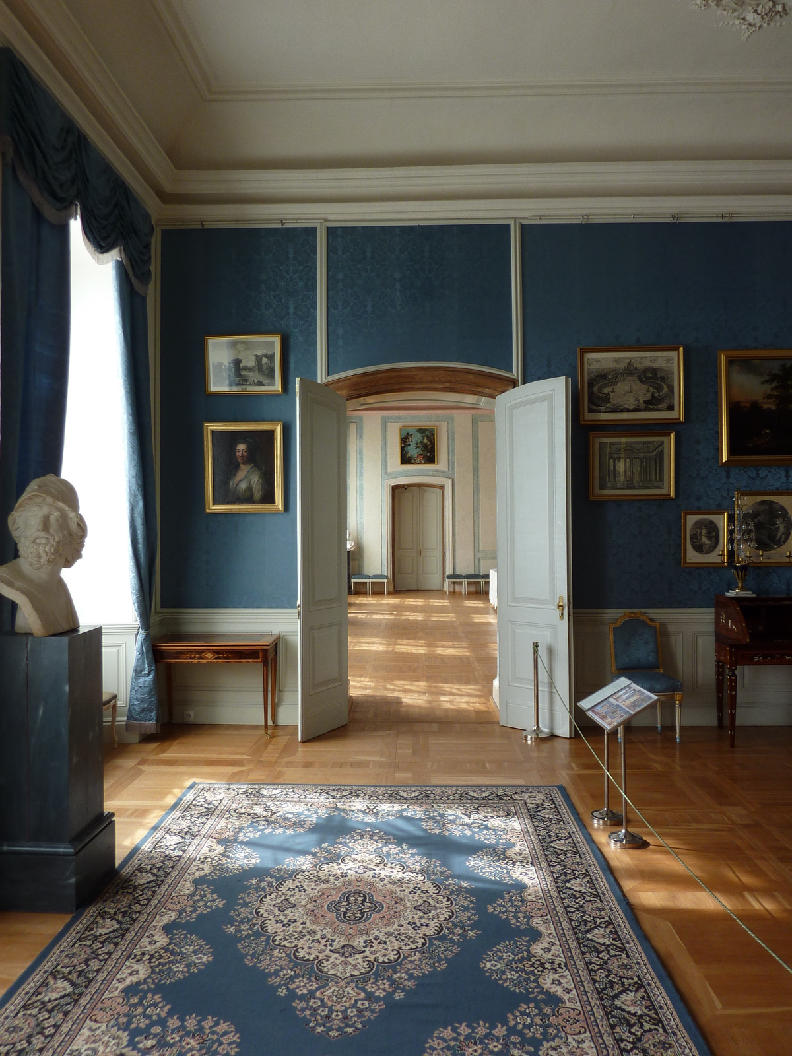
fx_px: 763
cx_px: 396
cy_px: 528
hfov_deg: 54.9
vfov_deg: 69.4
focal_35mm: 25
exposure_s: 1/40
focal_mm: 4.1
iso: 80
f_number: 3.3
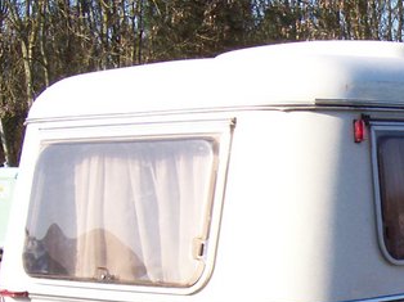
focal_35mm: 111
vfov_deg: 13.1
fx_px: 1294
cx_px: 481
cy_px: 307
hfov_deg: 17.0
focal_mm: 5.6
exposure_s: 1/242
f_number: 5.1
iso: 80
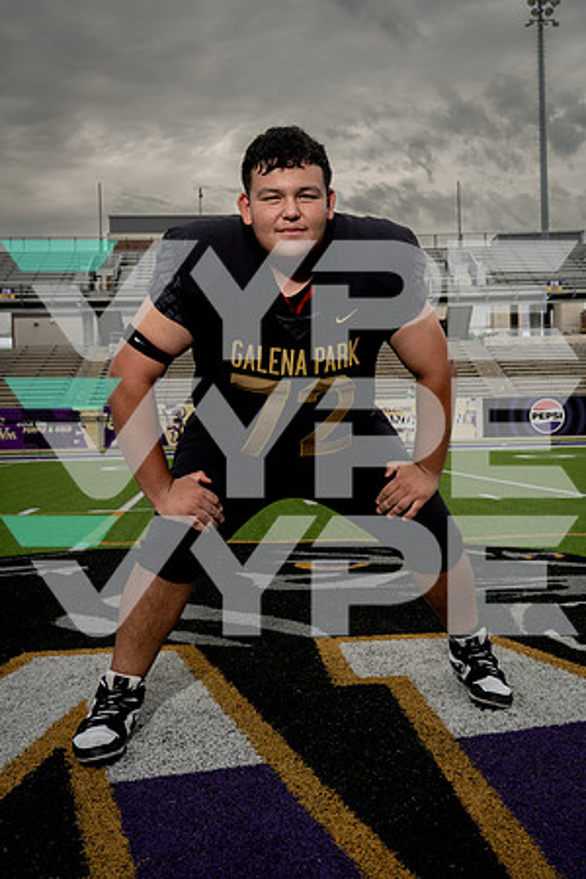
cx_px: 293
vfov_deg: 53.1
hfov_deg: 36.9
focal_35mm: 36
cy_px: 440
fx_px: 879
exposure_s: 1/250
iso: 250
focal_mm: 36
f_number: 8
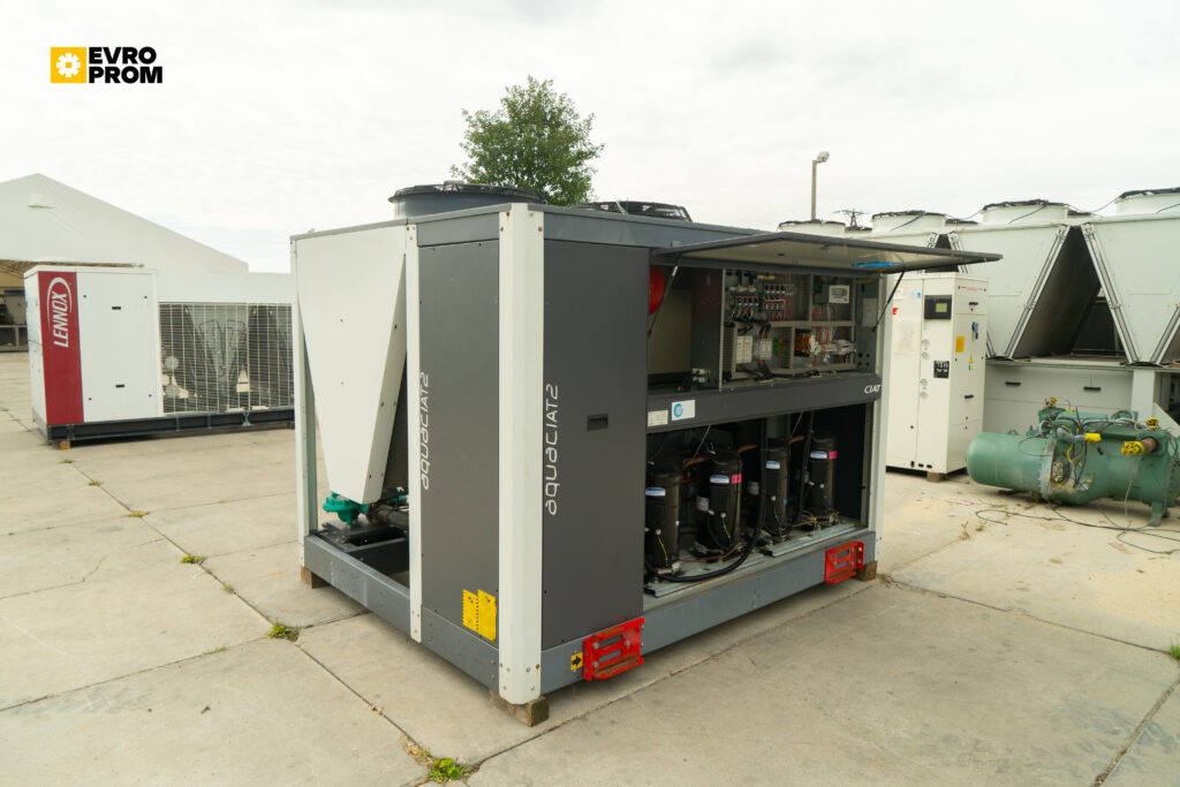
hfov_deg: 73.7
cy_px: 394
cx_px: 590
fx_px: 787
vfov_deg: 53.1
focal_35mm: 24
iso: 160
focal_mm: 24
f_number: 8
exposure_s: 1/100
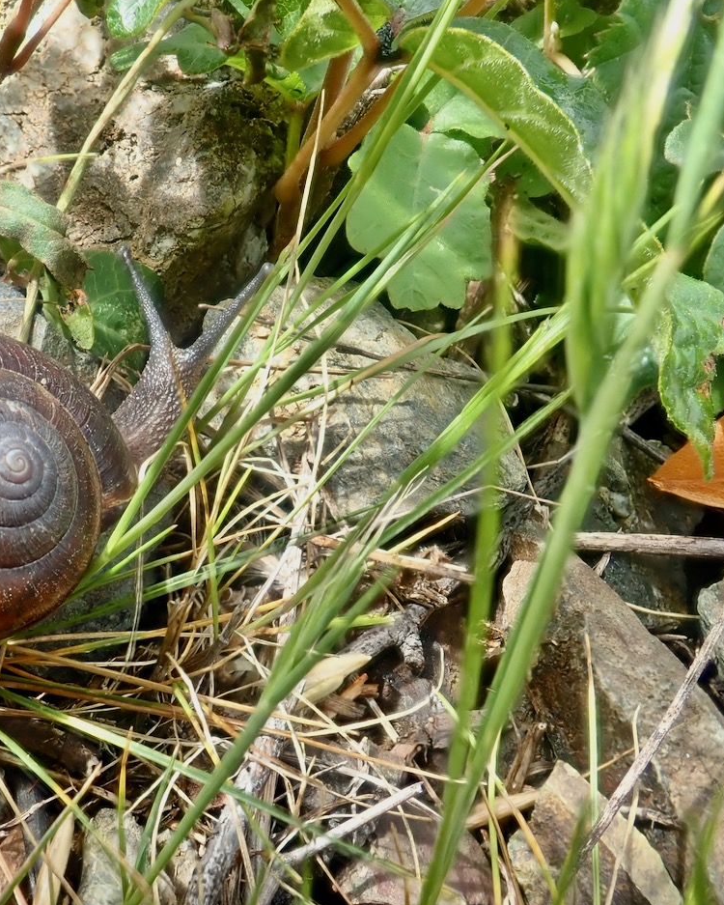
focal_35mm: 40
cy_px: 444
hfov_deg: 36.0
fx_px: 1071
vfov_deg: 45.8
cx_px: 136
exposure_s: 1/125
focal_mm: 5.5
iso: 100
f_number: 3.2
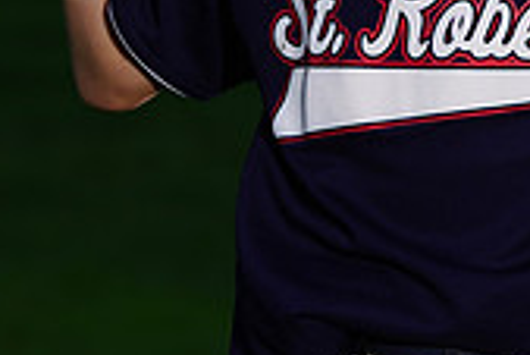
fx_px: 9460
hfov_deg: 3.2
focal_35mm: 642
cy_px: -199
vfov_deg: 2.1
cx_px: 442
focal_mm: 187
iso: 200
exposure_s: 1/160
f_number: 7.1
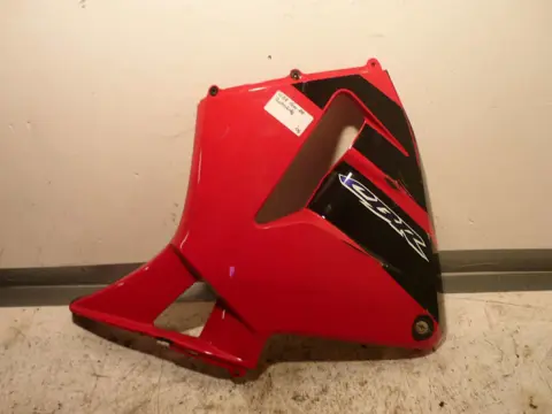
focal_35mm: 33
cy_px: 207
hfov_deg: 55.4
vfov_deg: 42.9
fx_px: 526
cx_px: 276
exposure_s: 1/40
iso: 80
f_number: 2.8
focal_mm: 5.5
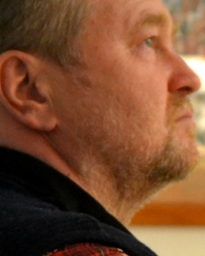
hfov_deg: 5.5
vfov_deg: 6.8
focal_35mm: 281
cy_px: 304
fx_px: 2127
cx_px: 237
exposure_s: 1/50
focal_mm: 55
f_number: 4
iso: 3200
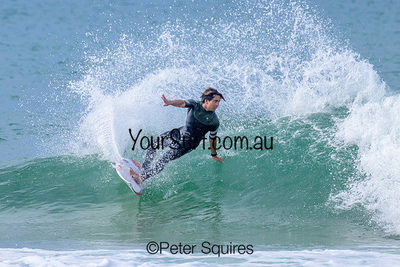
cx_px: 164
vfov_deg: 1.3
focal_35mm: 1098
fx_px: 12199
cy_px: 122
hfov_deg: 1.9
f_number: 11
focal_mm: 800
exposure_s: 1/2000
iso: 1000
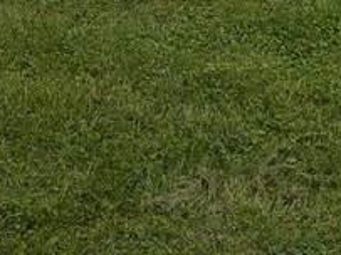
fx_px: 1428
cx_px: 275
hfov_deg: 13.6
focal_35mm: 145
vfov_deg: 8.7
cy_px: -483
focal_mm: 5.56
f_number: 1.8
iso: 100
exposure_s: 1/742
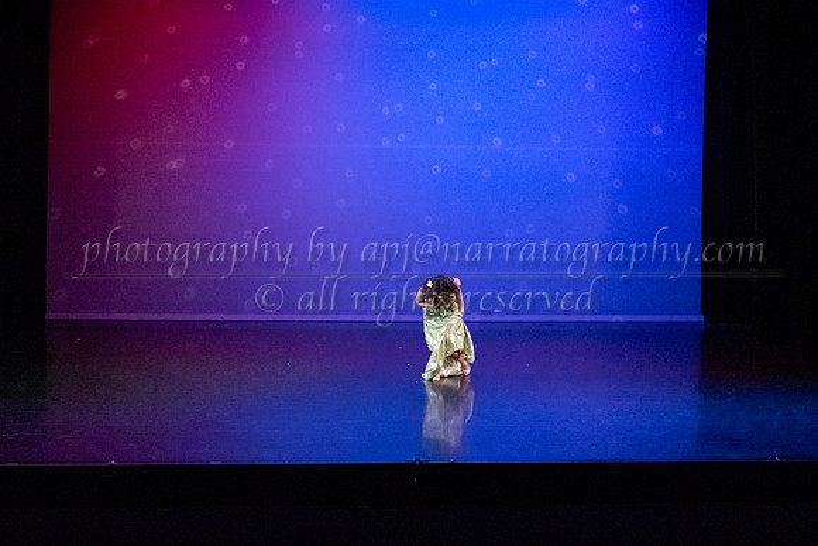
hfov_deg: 35.2
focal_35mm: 57
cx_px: 444
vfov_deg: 23.9
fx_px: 1287
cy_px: 247
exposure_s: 1/500
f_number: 5.6
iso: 4000
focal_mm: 44
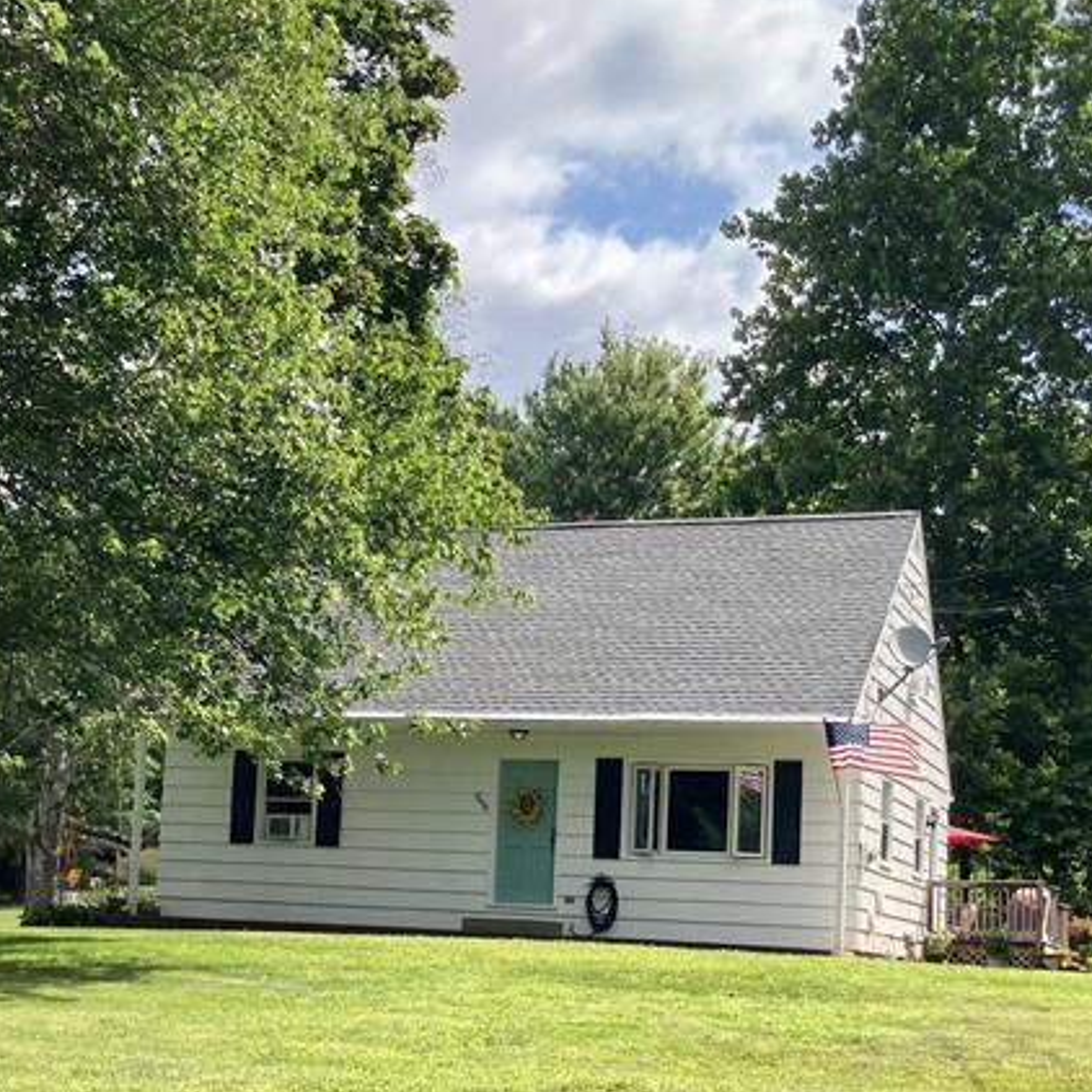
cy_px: 766
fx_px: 2141
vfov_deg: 28.3
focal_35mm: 60
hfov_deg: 28.5
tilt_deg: +6.6
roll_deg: -3.3
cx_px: 430
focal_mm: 3.99
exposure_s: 1/1656
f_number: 1.8
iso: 20
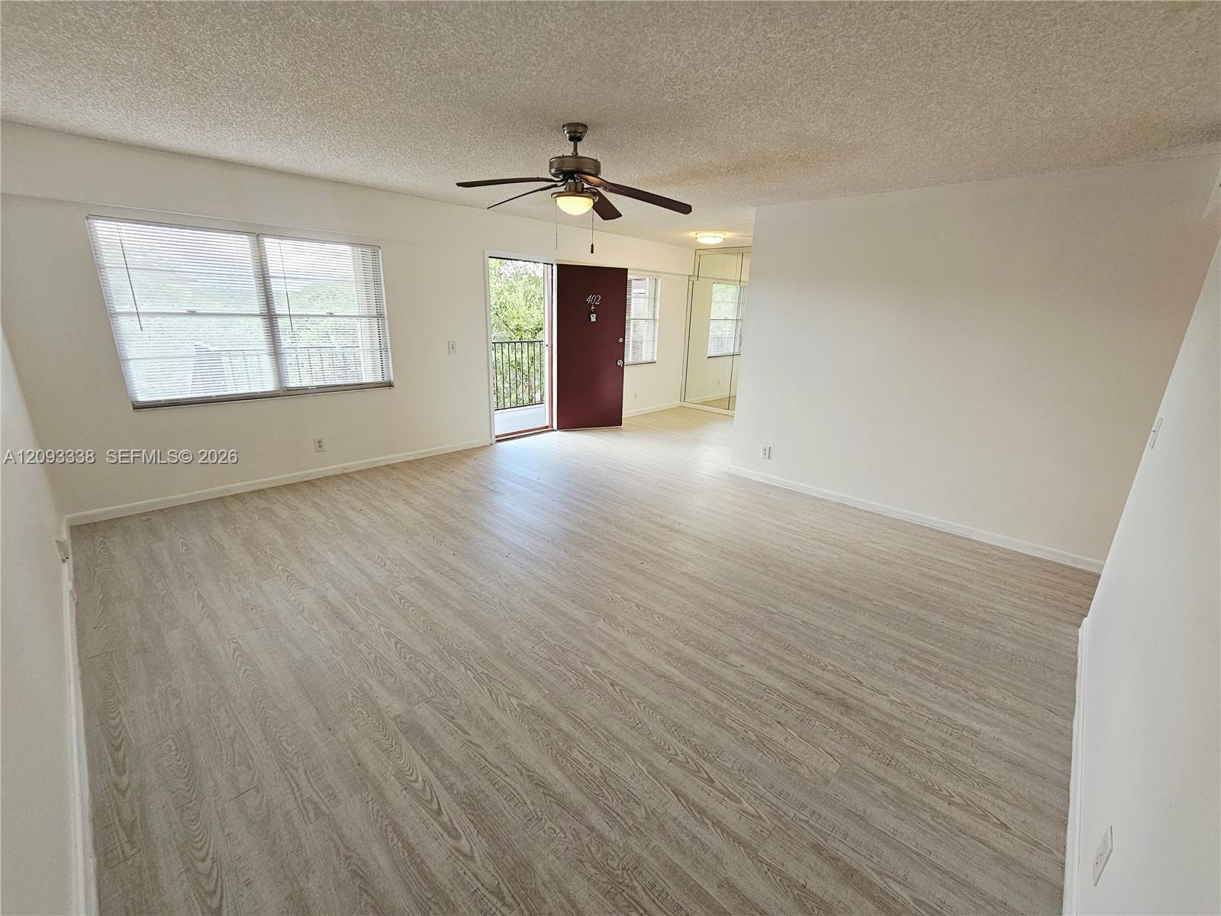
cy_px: 458
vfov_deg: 89.9
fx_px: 459
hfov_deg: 106.2
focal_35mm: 13
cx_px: 610
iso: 64
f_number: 2.2
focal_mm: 2.2
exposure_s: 1/60
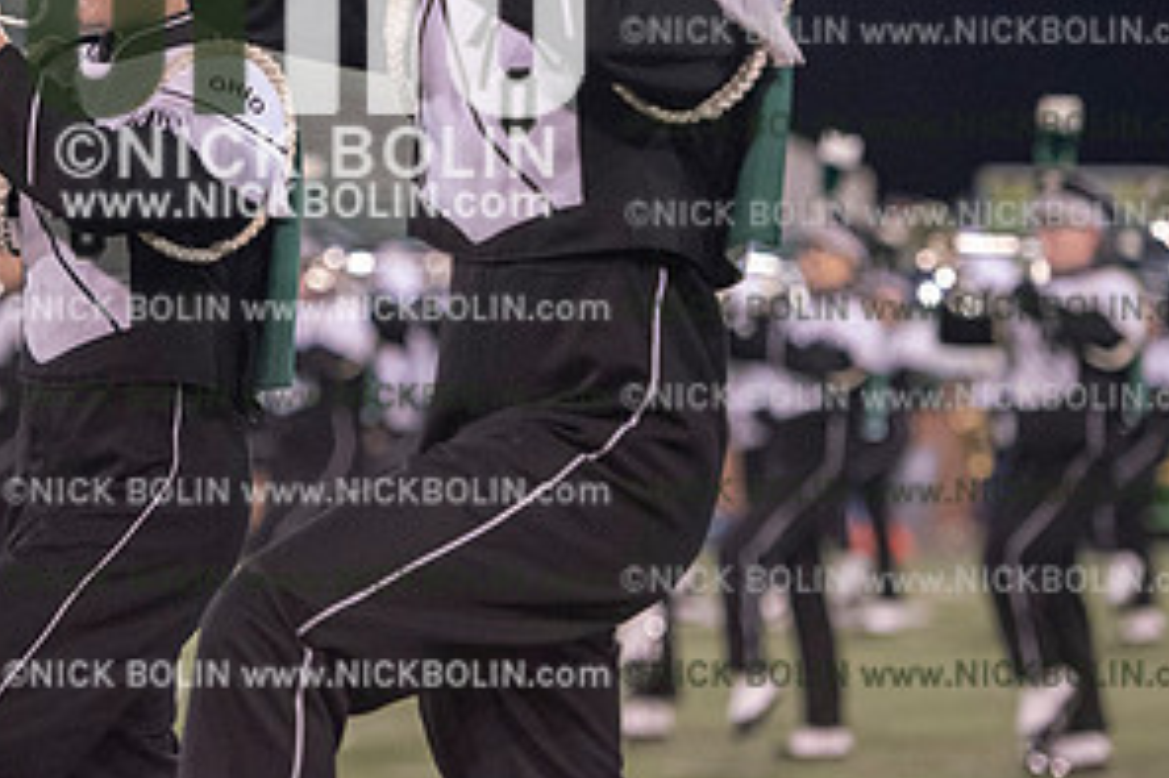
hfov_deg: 8.4
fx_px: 7951
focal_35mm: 245
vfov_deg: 5.6
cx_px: 304
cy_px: 34
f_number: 3.2
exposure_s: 1/1250
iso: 5000
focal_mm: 125
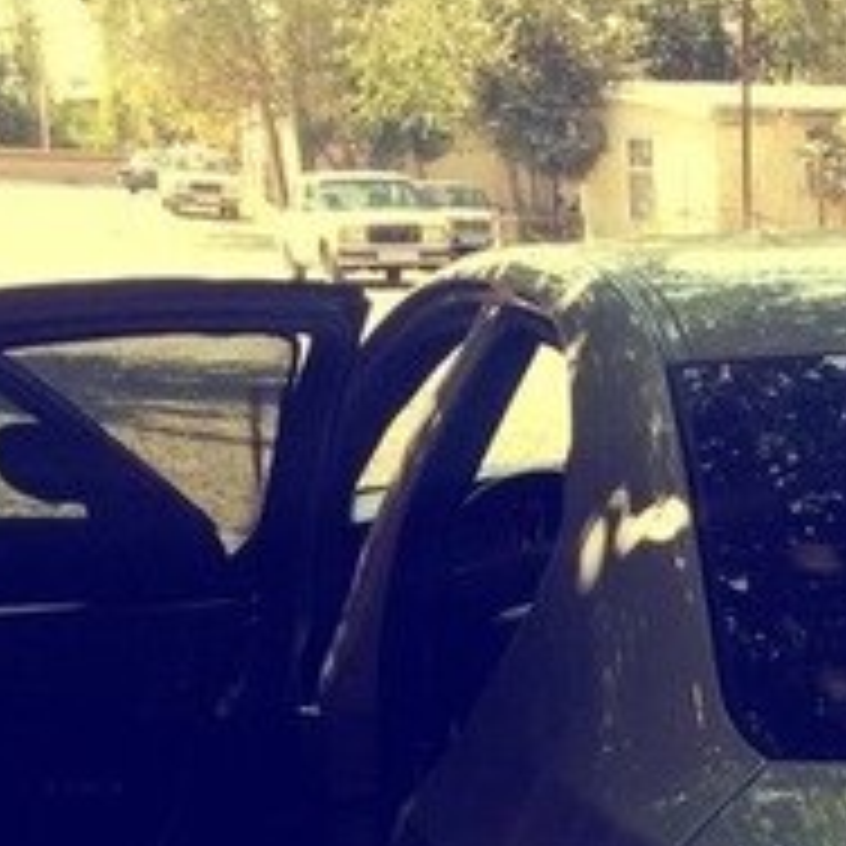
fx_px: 2489
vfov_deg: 18.2
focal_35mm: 90
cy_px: 1055
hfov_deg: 18.4
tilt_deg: -20.2
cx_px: 994
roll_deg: -1.0
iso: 32
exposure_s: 1/451
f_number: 2.2
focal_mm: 4.15
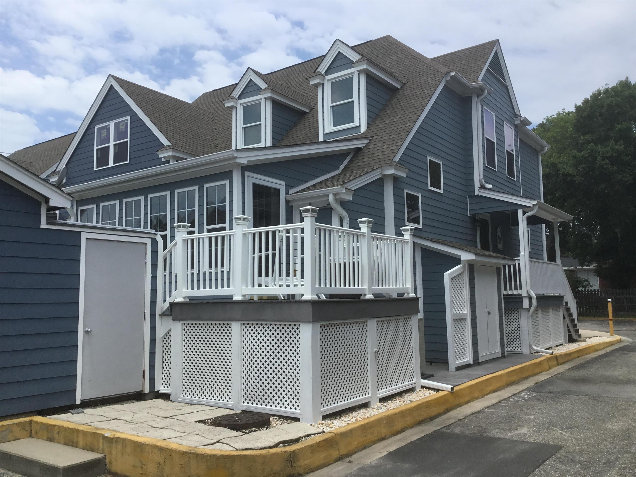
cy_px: 238
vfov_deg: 45.4
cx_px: 318
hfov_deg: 58.4
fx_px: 570
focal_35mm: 31
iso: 25
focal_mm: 3.3
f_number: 2.4
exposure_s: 1/1773
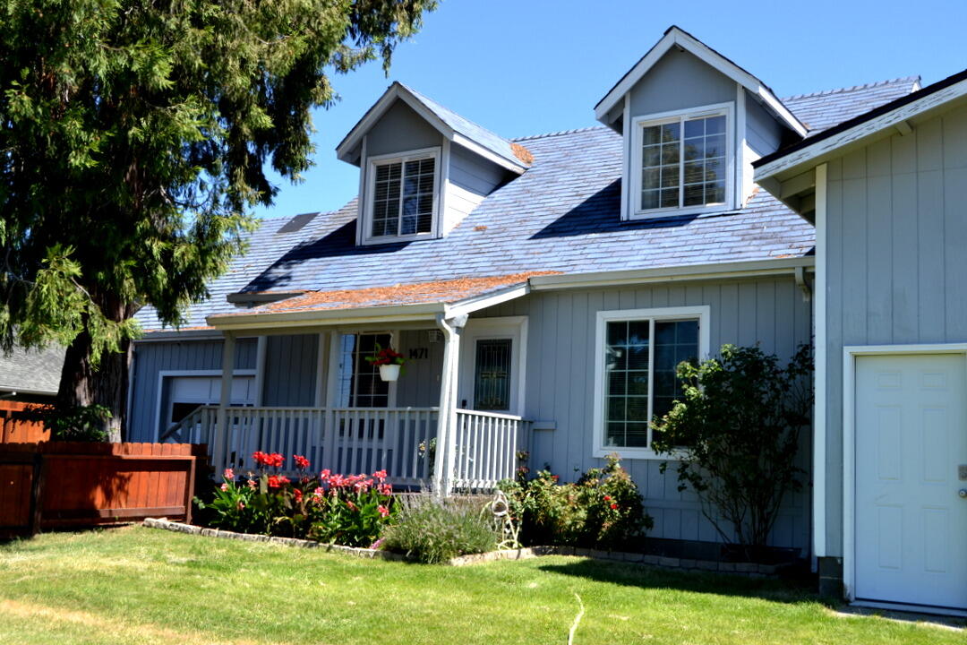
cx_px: 484
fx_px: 1048
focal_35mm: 39
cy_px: 322
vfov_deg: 34.2
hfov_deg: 49.6
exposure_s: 1/200
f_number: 7.1
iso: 100
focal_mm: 26
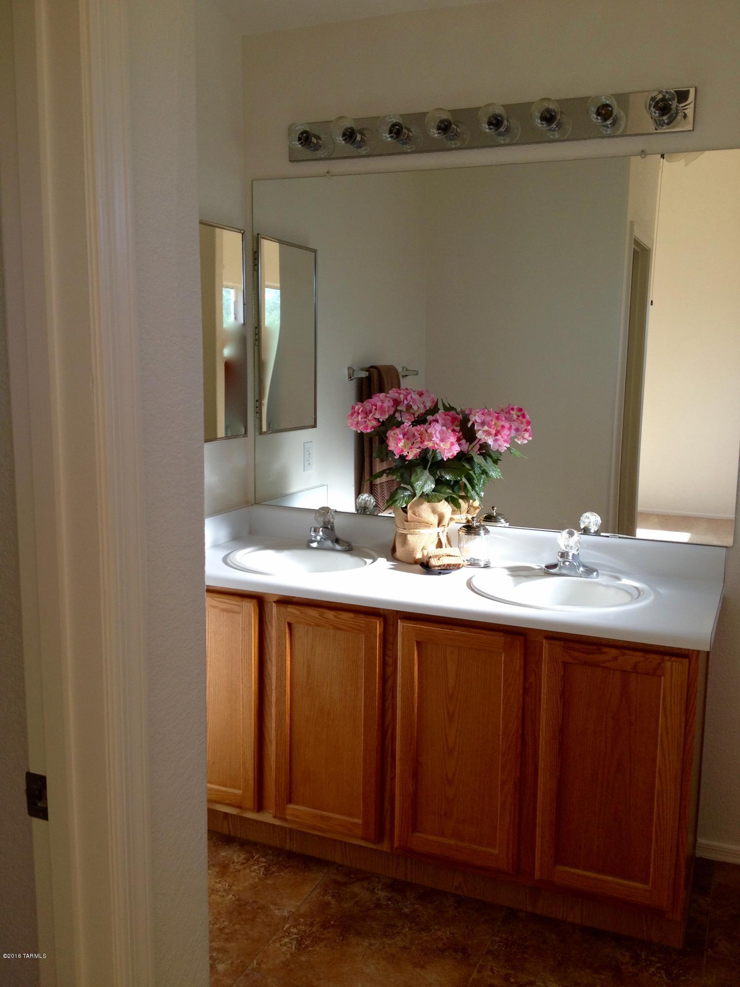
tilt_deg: -7.4
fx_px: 998
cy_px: 494
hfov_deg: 40.7
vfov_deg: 52.6
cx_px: 370
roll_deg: -0.2
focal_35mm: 35
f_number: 2.4
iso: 50
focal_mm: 4.28
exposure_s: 1/142
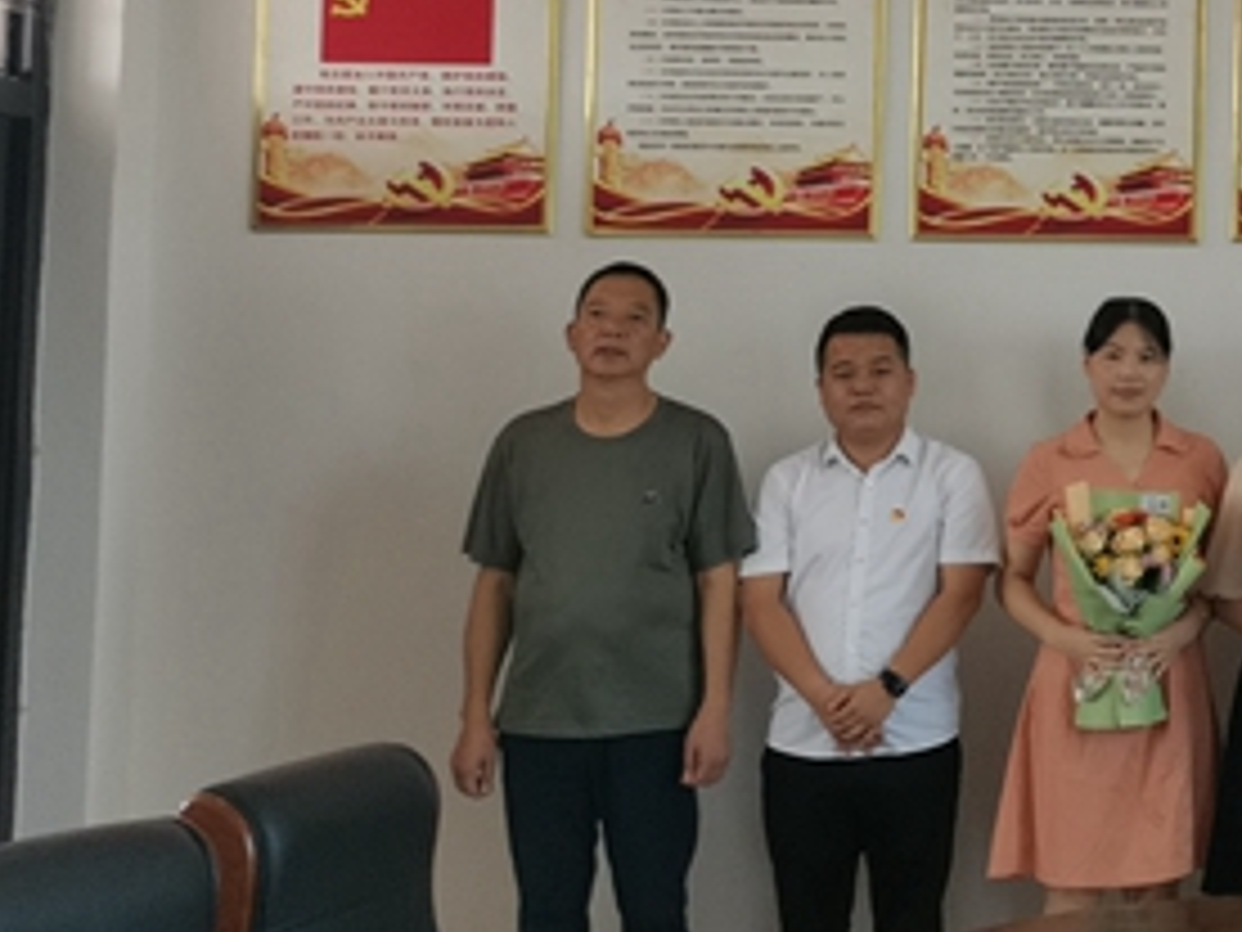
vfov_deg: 17.4
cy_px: 207
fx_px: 3014
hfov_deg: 20.8
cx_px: 1692
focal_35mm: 84
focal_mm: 4.75
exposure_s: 1/100
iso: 100
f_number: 1.8
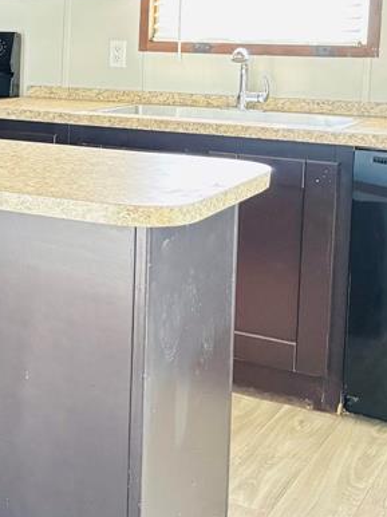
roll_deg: -0.7
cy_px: 91
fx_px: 1030
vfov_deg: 27.5
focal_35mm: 69
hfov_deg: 18.1
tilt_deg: -4.8
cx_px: -248
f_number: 1.6
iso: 500
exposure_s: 1/40
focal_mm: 5.96
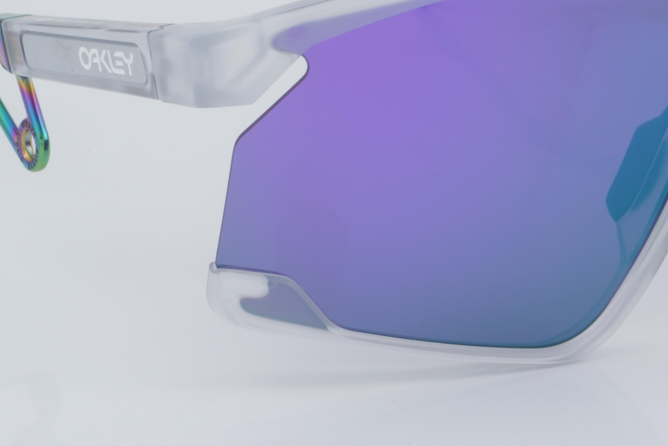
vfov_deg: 9.7
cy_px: 154
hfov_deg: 14.5
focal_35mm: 141
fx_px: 2614
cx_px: 468
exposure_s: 1/4
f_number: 32
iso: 100
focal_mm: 55
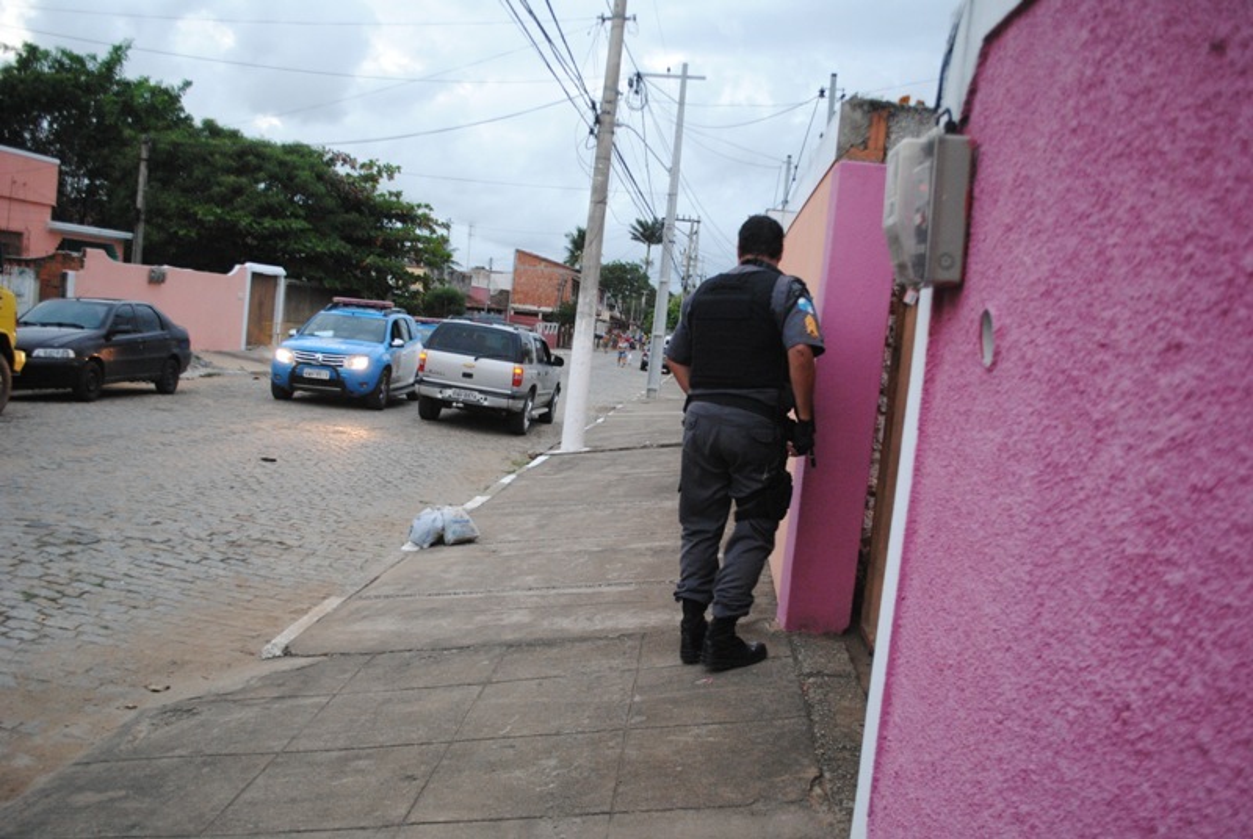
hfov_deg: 61.9
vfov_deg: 43.7
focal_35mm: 30
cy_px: 420
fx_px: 1046
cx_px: 626
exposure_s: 1/50
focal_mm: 20
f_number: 3.8
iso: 800
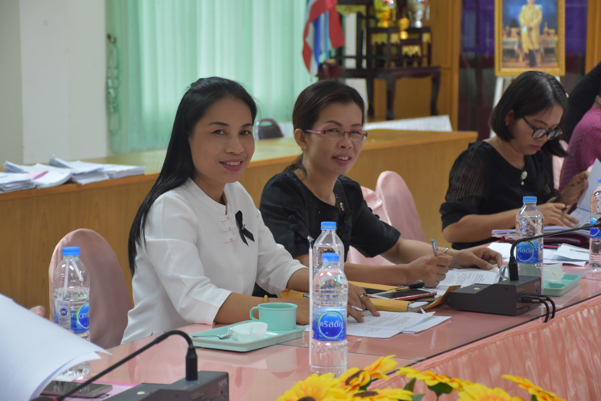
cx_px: 300
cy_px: 200
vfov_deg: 13.8
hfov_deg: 20.6
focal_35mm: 99
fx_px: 1653
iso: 1100
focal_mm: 66
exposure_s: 1/60
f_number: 5
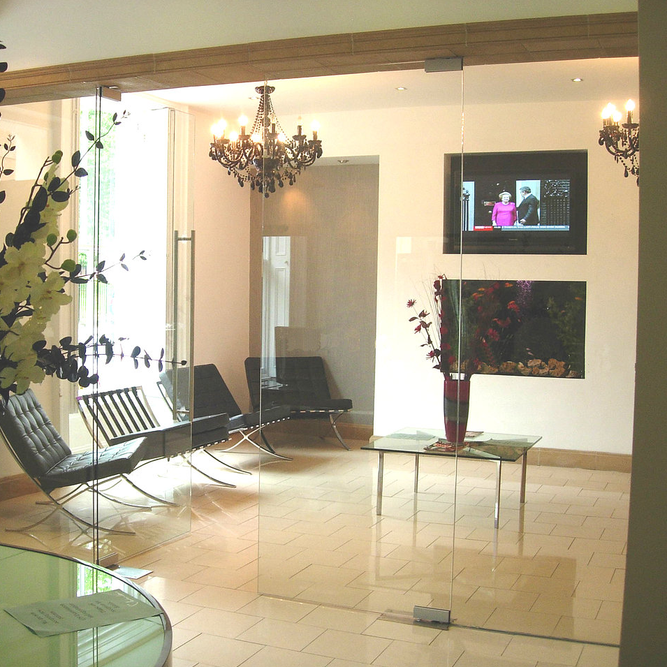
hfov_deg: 37.4
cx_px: 265
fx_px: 981
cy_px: 334
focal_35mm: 45
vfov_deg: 37.6
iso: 79
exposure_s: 1/64
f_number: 2.8
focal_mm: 7.8
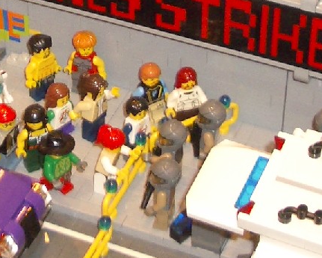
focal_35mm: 137
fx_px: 1306
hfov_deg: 14.0
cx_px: 49
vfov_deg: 11.1
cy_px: -38
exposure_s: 1/60
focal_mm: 5.8
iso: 100
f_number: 2.6
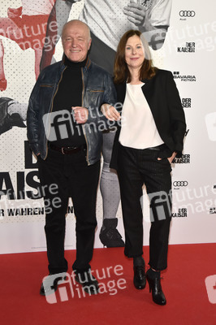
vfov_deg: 41.1
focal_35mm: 48
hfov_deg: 28.0
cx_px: 108
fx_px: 433
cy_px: 162
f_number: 9
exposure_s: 1/250
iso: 2000
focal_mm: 48
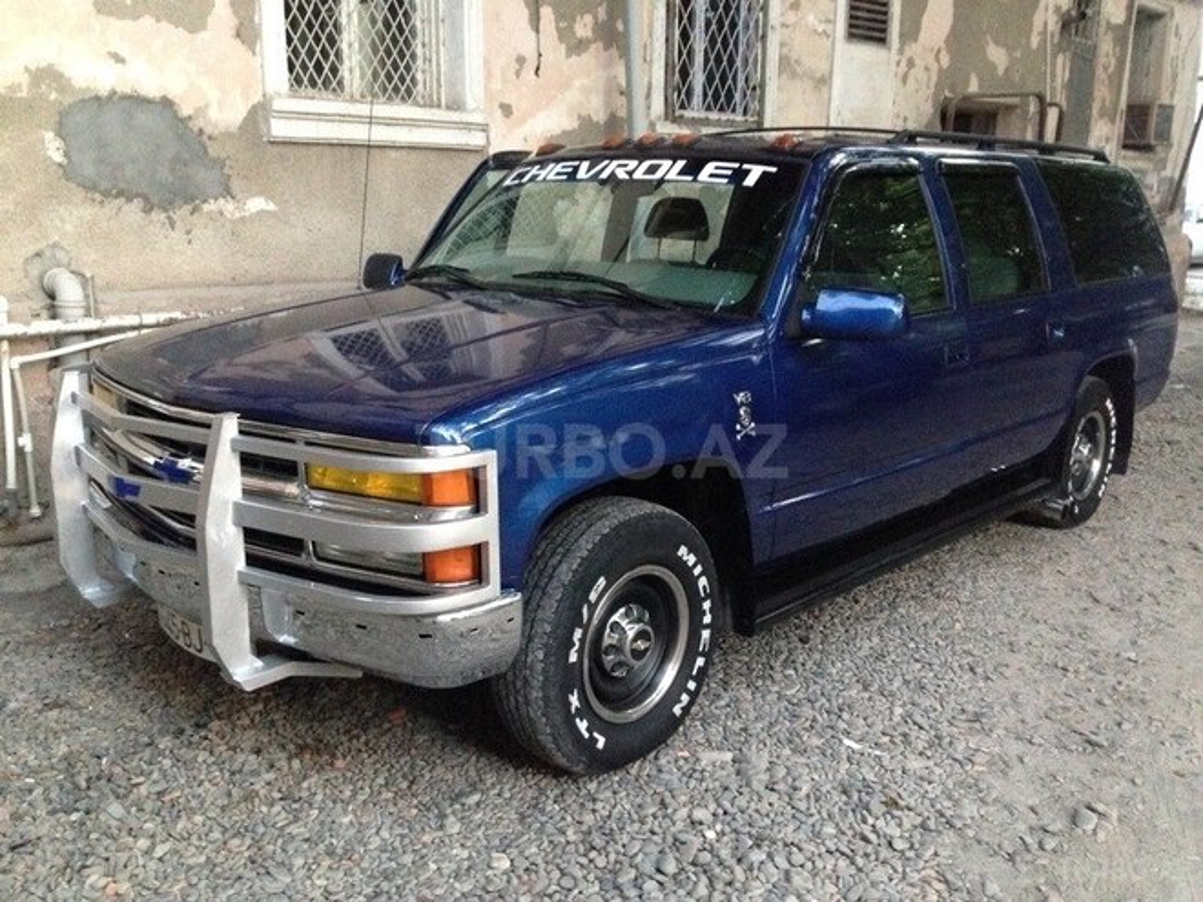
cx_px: 602
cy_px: 451
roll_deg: -0.6
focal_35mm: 33
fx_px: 1147
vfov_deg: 42.9
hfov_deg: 55.4
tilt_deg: -12.9
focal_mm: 4.12
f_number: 2.4
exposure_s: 1/15
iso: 640
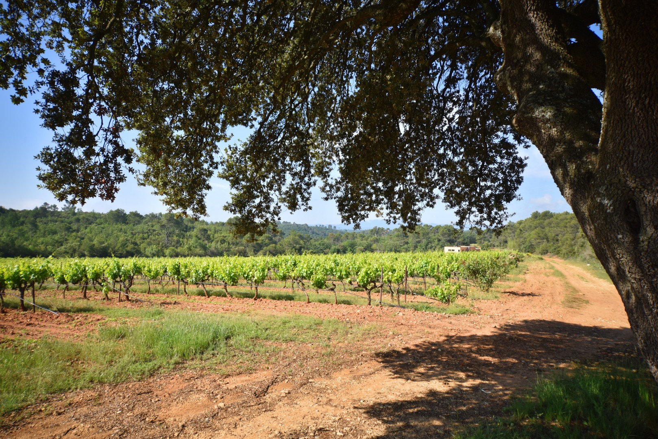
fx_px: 439
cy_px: 220
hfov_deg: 73.7
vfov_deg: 53.2
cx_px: 329
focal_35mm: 24
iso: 100
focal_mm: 24
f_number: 5.6
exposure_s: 1/250
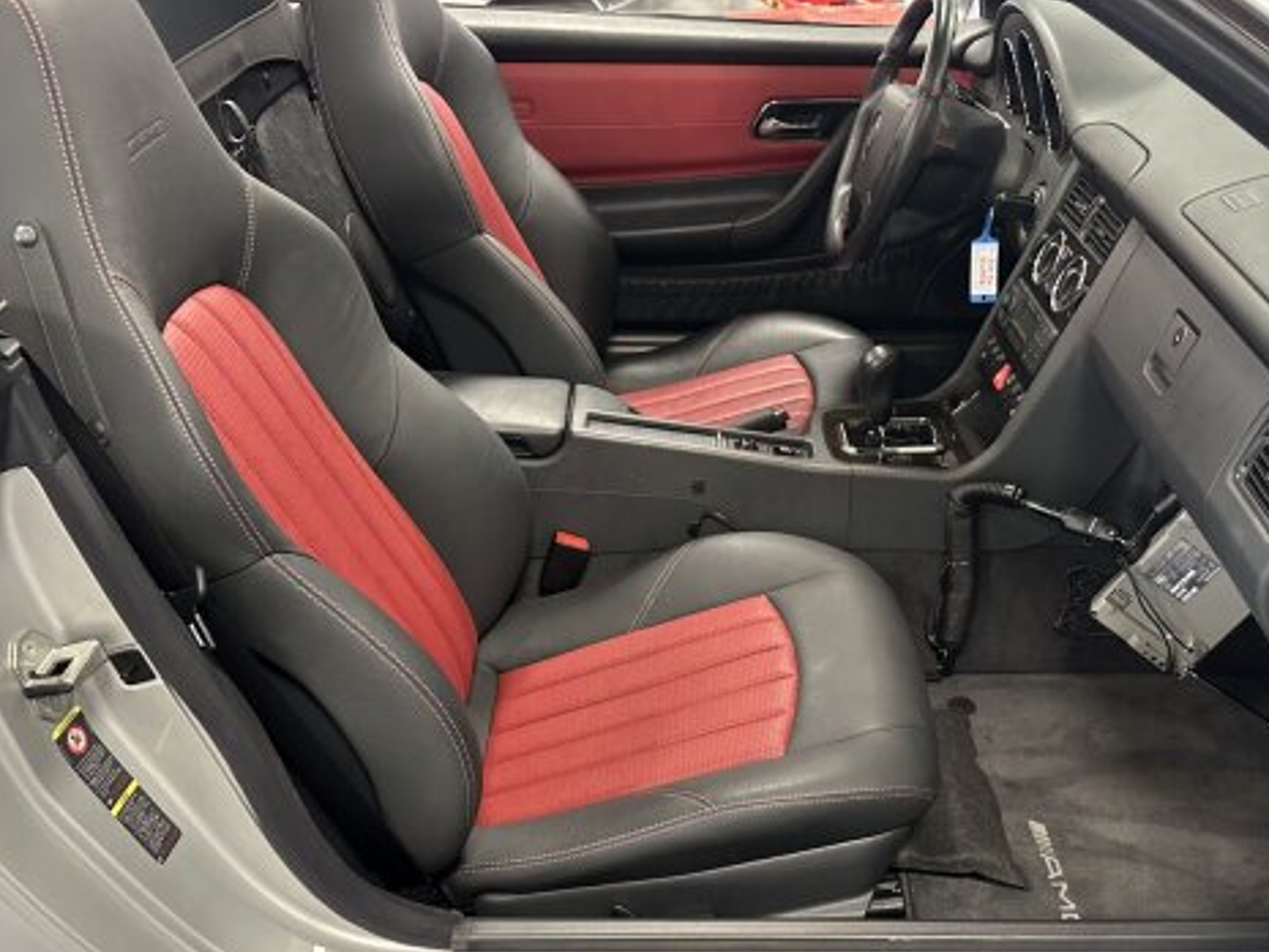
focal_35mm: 33
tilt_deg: -35.5
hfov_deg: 55.3
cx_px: 674
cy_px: 630
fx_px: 1210
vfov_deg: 42.4
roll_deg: +1.0
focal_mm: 6.86
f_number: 1.78
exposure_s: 1/60
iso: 640
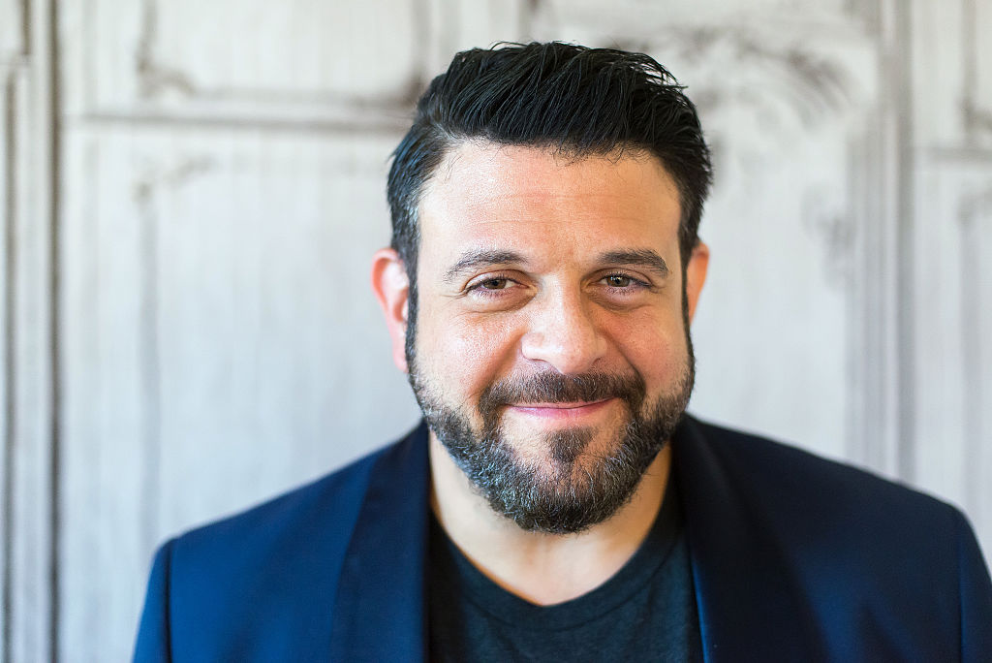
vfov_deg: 27.0
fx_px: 1378
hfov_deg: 39.6
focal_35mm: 50
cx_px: 496
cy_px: 332
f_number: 2.2
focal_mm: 50
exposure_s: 1/160
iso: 2000
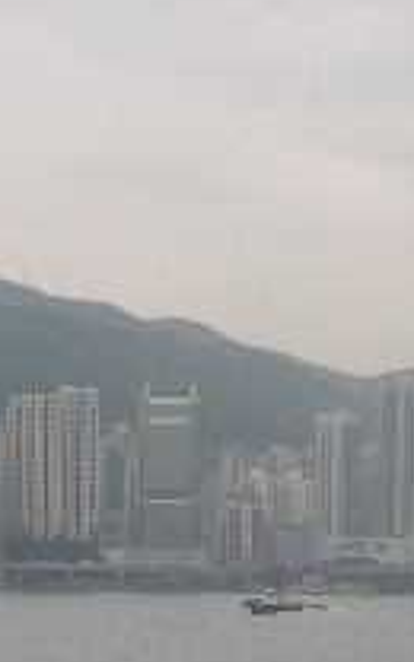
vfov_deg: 13.5
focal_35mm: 155
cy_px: 446
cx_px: 583
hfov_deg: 8.3
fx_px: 2798
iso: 100
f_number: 7.6
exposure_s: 1/188
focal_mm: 8
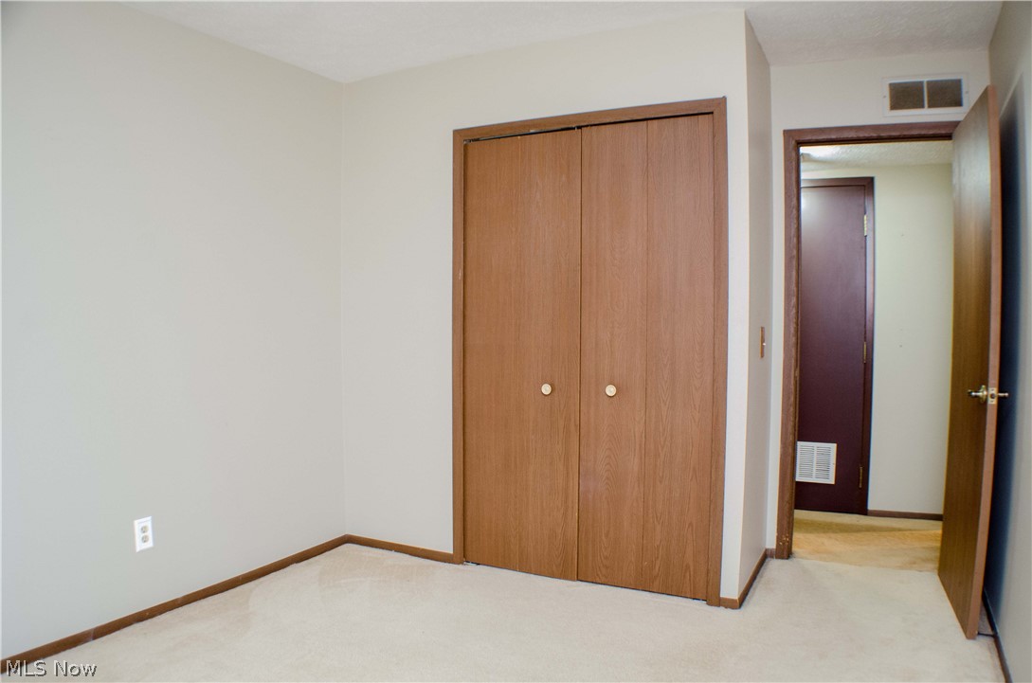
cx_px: 516
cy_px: 342
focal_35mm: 33
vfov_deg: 39.8
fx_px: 944
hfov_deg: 57.3
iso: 3200
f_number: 4
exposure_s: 1/20
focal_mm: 22
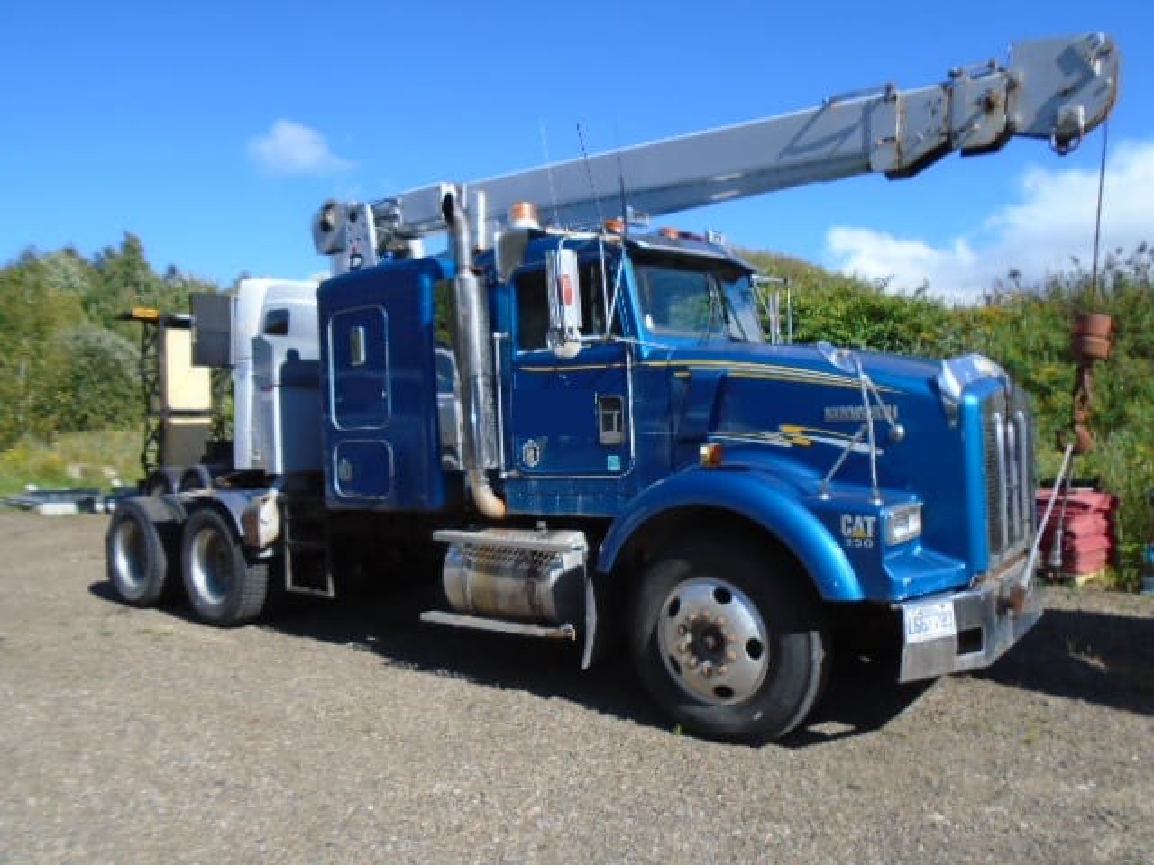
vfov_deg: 53.1
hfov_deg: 67.3
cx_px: 577
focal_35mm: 26
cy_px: 432
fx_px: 867
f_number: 3.2
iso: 100
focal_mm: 4.6
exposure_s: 1/800
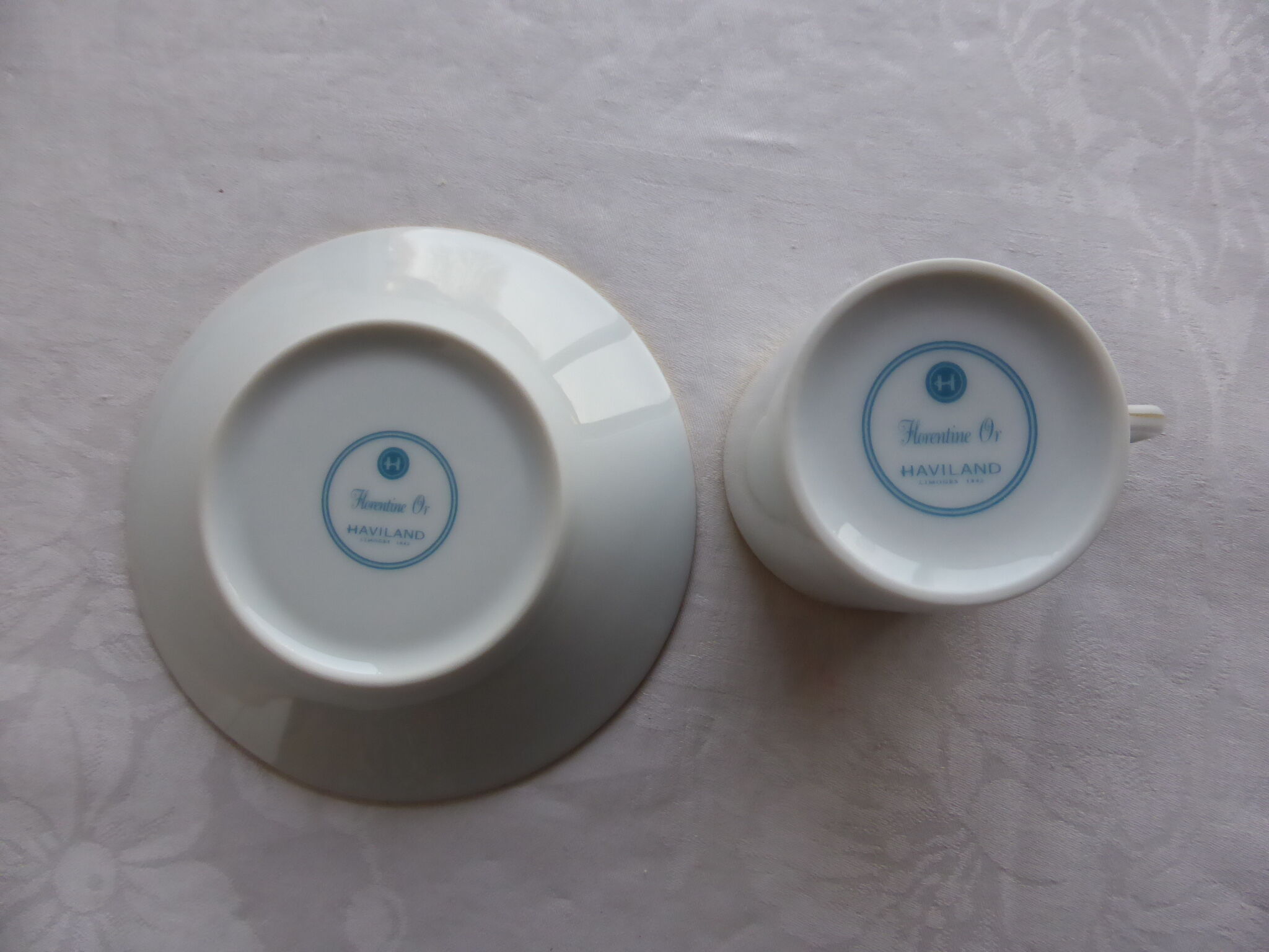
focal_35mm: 24
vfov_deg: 56.8
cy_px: 476
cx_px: 634
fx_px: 880
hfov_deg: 71.6
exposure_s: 1/60
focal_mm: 4.3
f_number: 3.3
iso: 320
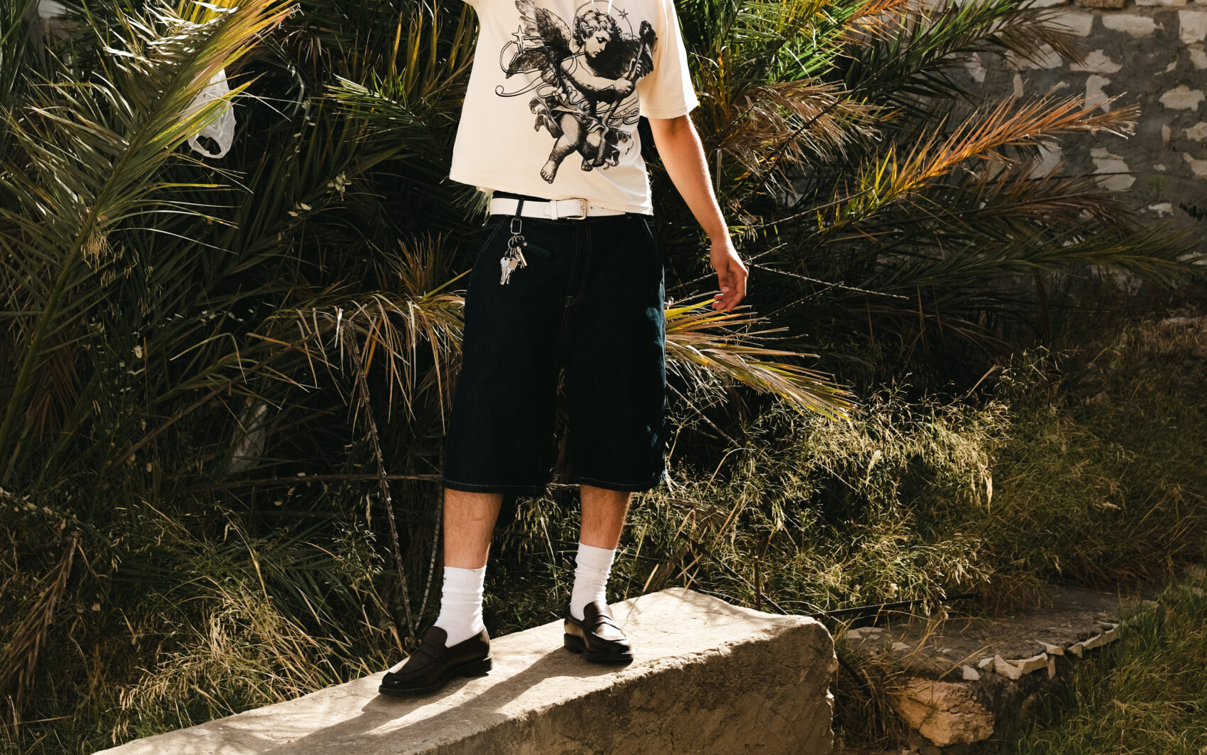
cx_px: 607
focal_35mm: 77
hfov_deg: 26.8
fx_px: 2533
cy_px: 62
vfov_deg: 16.7
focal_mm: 33
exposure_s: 1/800
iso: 250
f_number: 3.6
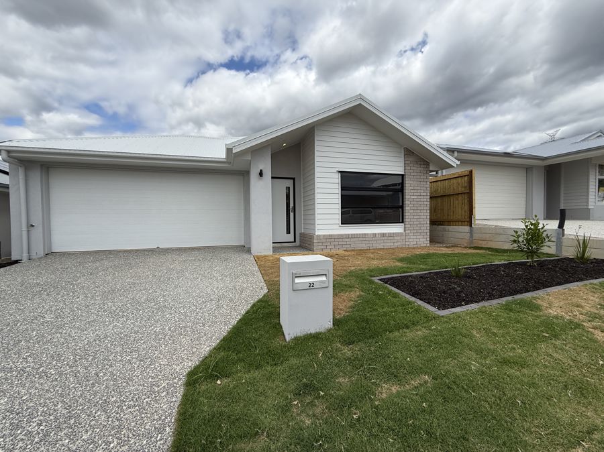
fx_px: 244
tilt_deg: -2.0
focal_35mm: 14
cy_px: 226
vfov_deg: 85.6
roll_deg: +0.9
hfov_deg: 102.1
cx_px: 302
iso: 50
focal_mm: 2.22
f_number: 2.2
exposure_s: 1/1745
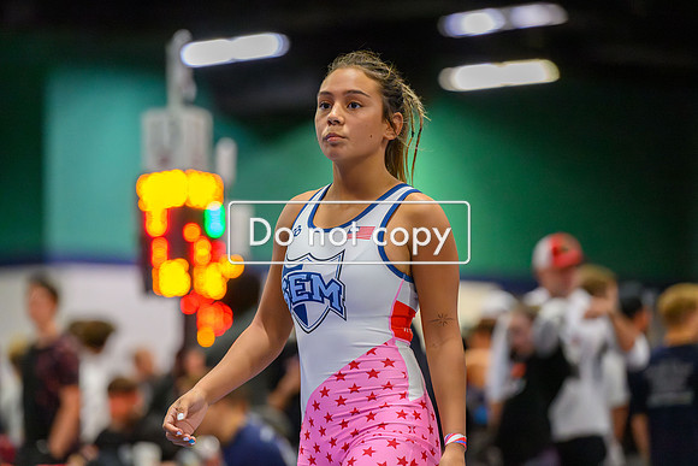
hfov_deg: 10.3
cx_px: 349
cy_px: 233
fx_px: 3879
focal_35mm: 200
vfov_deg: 6.9
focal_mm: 200
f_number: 4
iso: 20000
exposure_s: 1/800
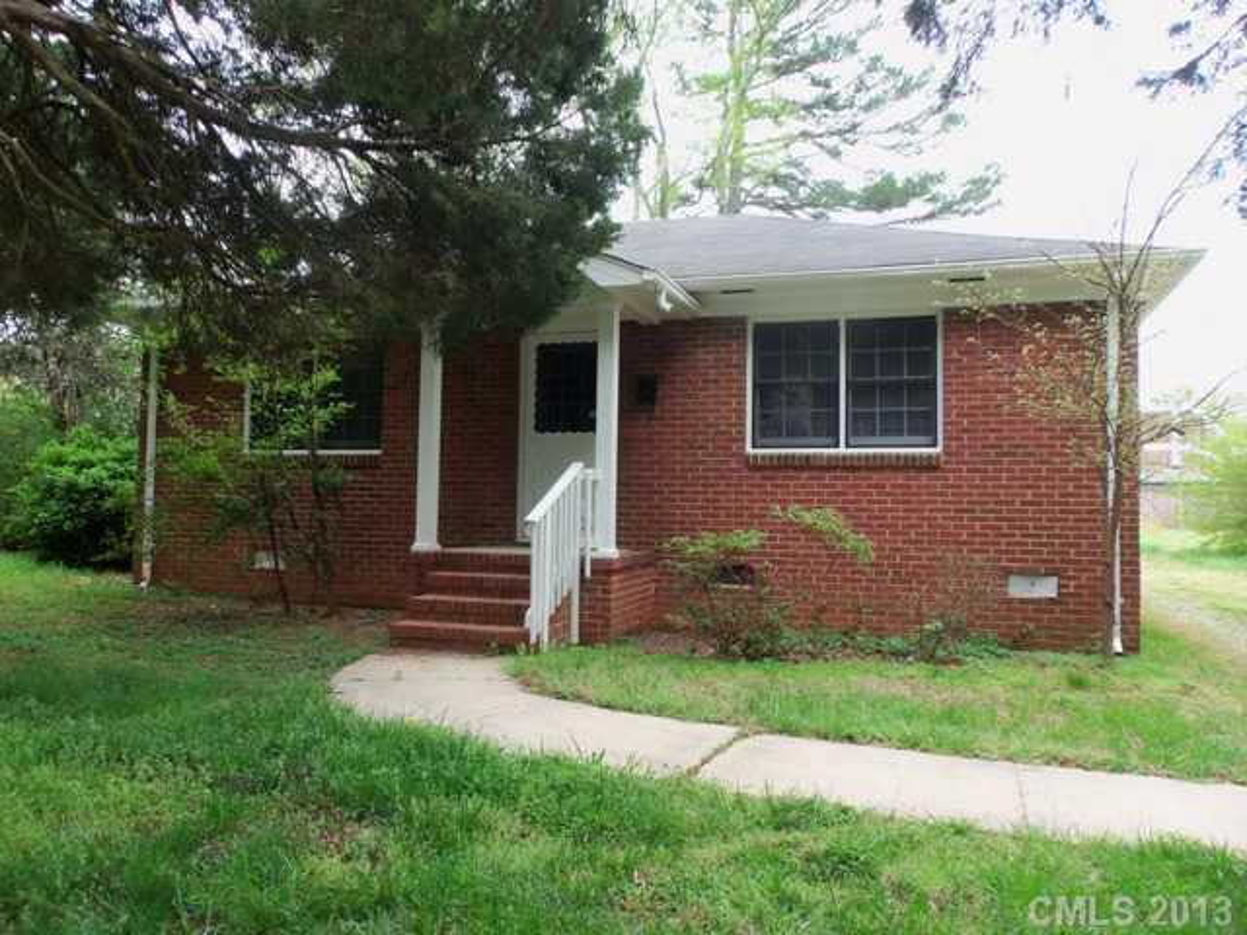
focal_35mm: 29
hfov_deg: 61.7
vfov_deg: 48.2
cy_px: 468
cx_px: 624
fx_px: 1045
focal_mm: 5.2
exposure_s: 1/30
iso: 80
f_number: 3.4
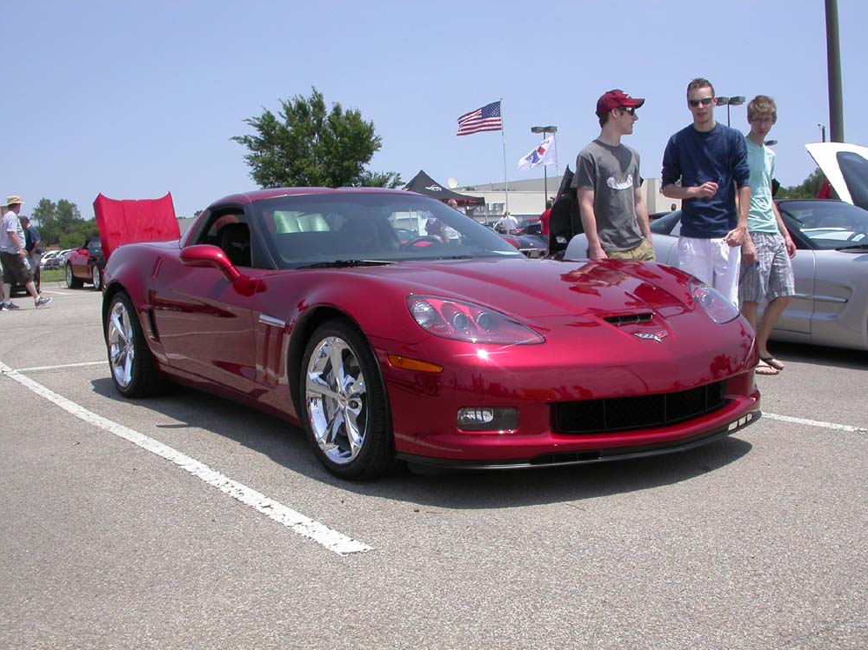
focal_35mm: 39
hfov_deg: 47.9
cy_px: 330
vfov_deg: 36.8
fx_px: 978
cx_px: 430
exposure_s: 1/346
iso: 100
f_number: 7.5
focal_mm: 7.85
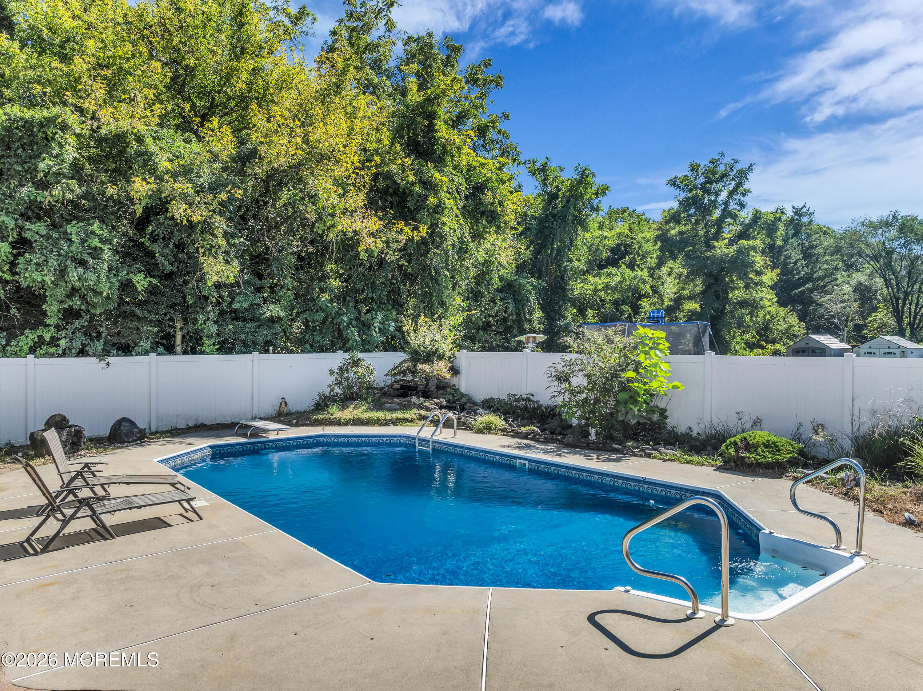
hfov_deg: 71.6
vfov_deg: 56.8
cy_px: 346
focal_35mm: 24
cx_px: 462
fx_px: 640
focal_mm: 12.29
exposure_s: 1/2000
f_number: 2.8
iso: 110
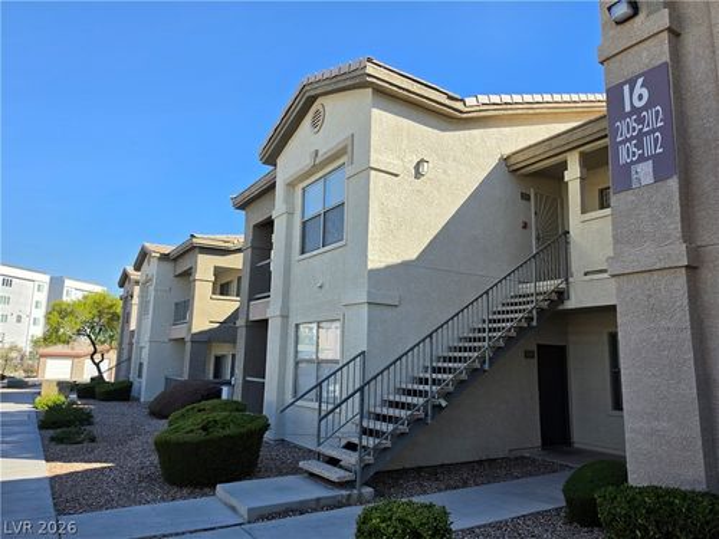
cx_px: 360
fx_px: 478
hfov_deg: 73.9
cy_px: 270
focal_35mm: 23
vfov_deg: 58.9
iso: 64
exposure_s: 1/5015
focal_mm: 6.5
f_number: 1.4
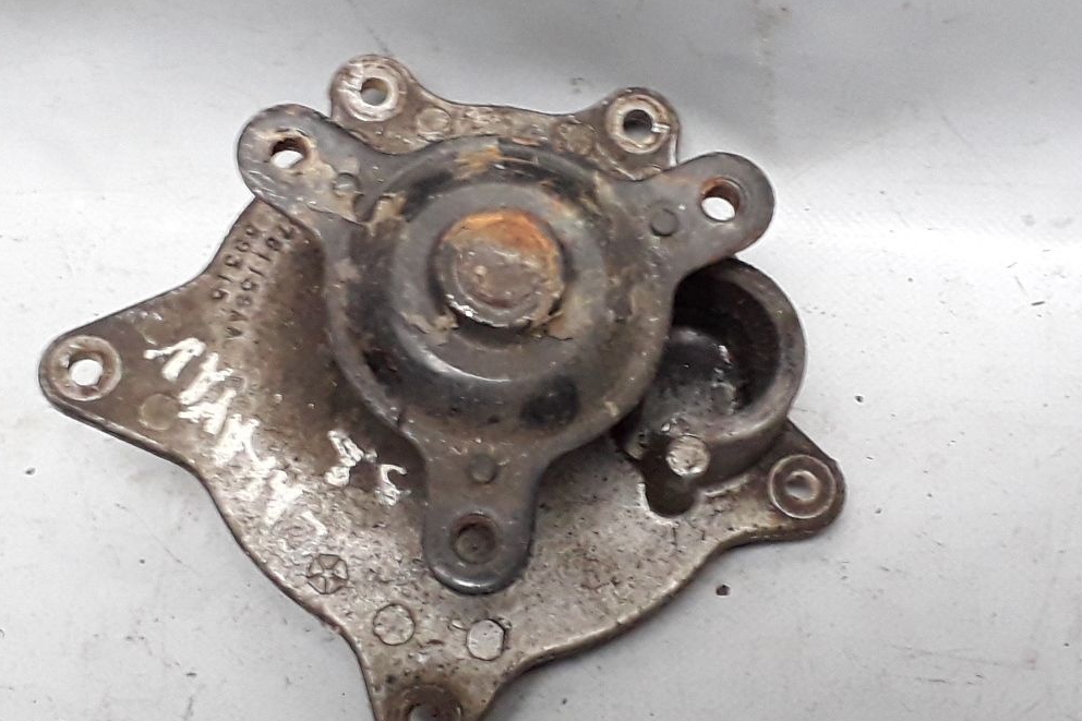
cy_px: 396
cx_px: 548
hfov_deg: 63.7
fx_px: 871
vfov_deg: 44.9
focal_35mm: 29
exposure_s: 1/25
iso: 250
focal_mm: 3.6
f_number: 1.9
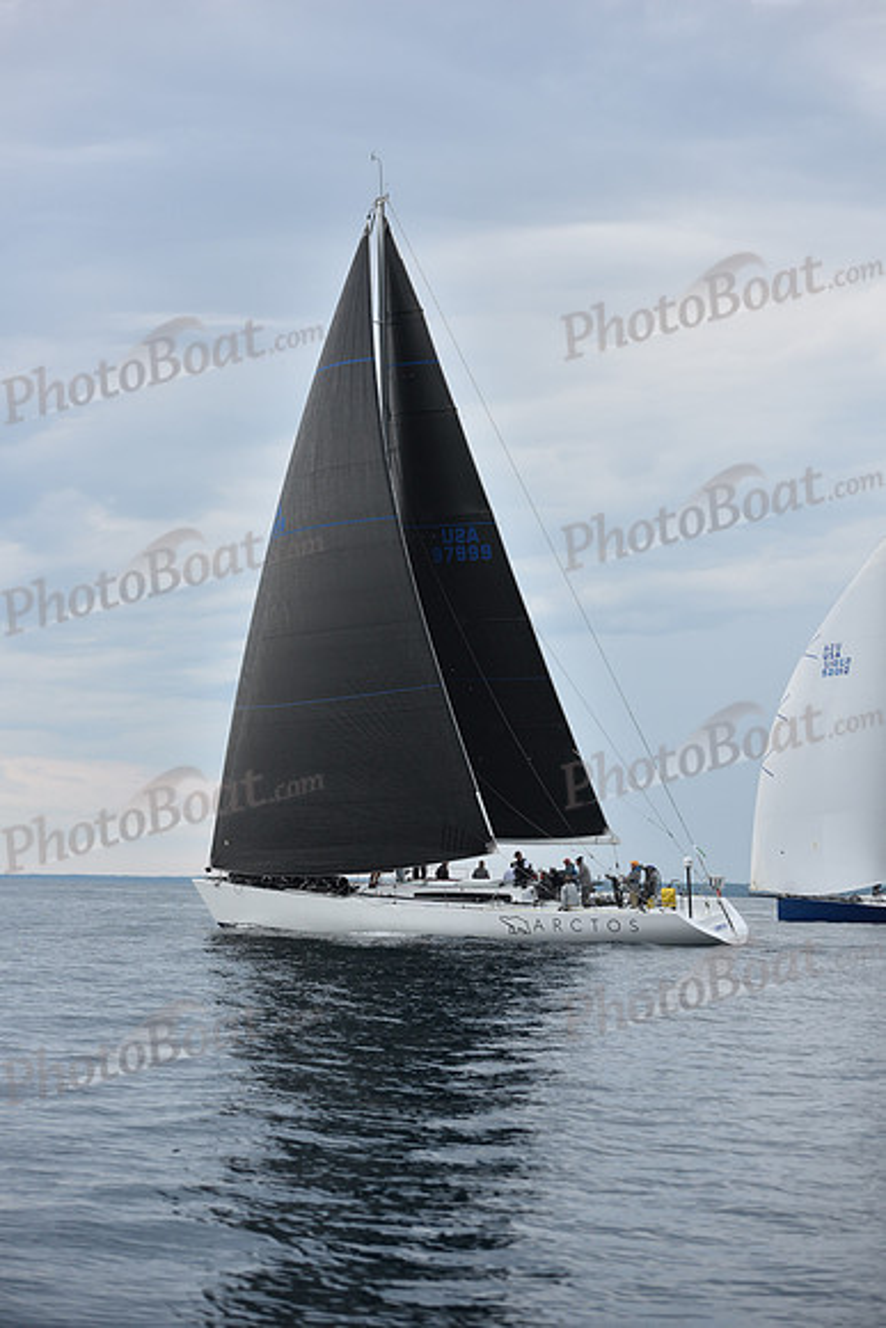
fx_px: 2582
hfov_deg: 19.5
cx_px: 443
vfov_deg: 28.8
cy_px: 664
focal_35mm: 70
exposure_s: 1/800
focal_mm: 70
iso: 250
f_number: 4.5
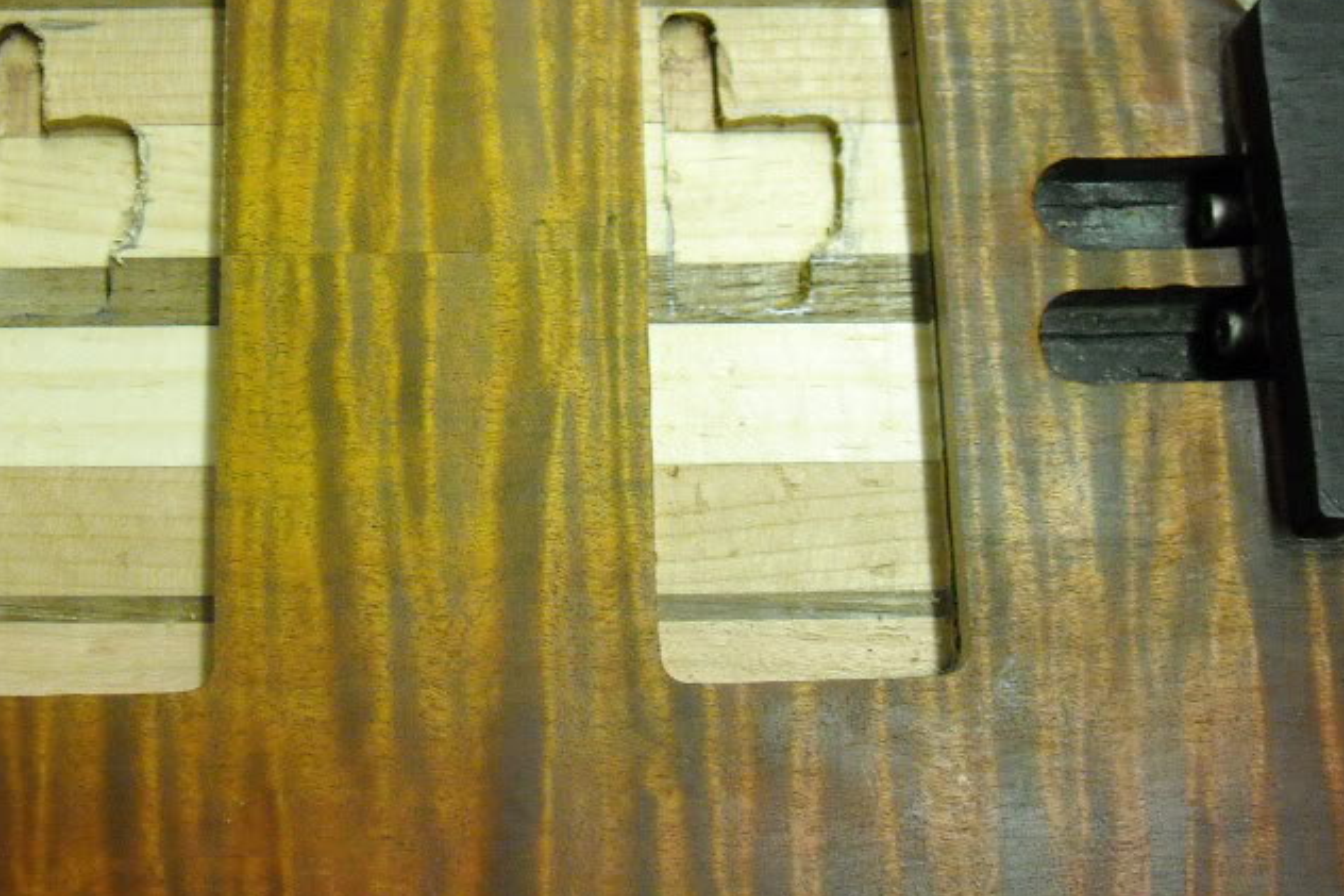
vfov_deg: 22.9
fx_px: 2202
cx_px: 470
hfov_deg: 33.7
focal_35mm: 59
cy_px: 330
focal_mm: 5.7
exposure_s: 1/52
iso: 400
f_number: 2.8
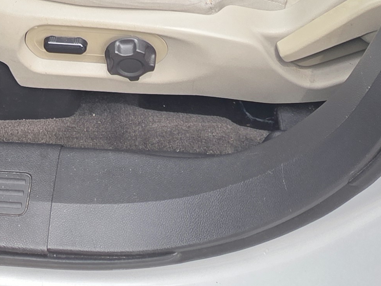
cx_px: 120
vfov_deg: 18.2
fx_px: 583
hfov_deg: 35.7
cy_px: -290
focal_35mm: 53
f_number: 1.9
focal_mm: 2.2
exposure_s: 1/120
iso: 25
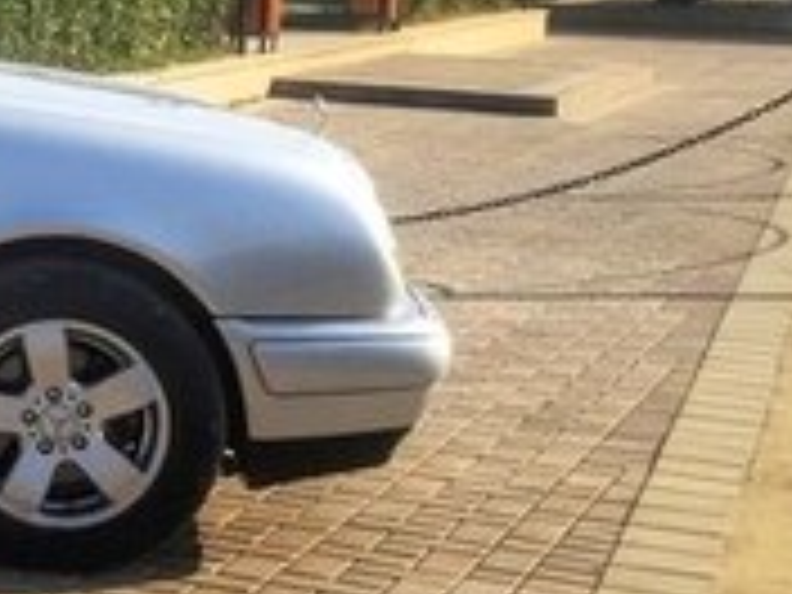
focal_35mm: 109
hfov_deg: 15.4
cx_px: -662
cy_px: 83
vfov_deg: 13.5
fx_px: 2494
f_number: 2.2
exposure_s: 1/1412
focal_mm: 4.15
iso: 32
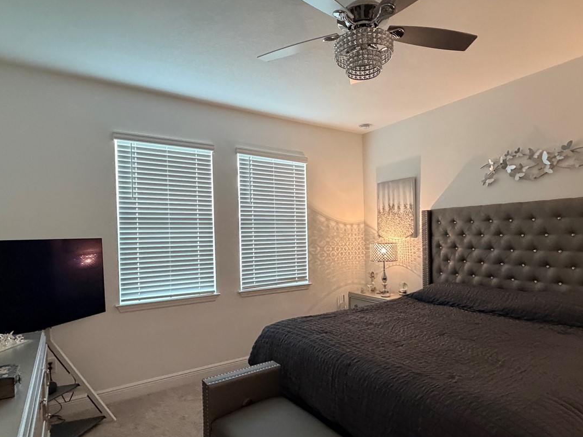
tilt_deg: +0.4
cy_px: 239
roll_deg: +1.2
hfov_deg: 79.0
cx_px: 304
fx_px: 354
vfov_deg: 63.3
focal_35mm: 21
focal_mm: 2.22
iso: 500
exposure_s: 1/60
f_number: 2.2
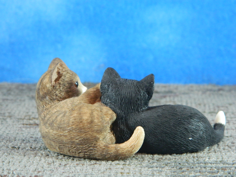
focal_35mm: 129
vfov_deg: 11.5
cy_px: 88
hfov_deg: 15.3
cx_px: 118
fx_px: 879
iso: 400
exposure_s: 1/13
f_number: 4.7
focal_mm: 23.2
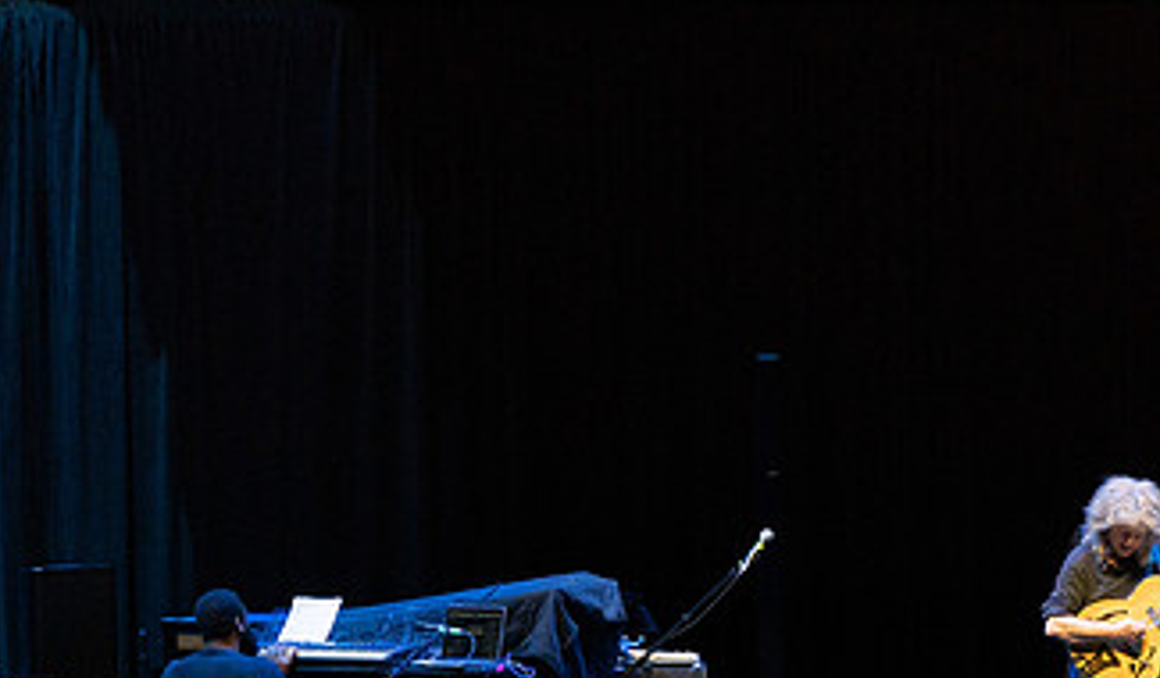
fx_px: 8322
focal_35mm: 268
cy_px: 462
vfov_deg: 4.7
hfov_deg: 7.9
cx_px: 1123
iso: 3200
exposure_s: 1/320
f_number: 7.1
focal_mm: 123
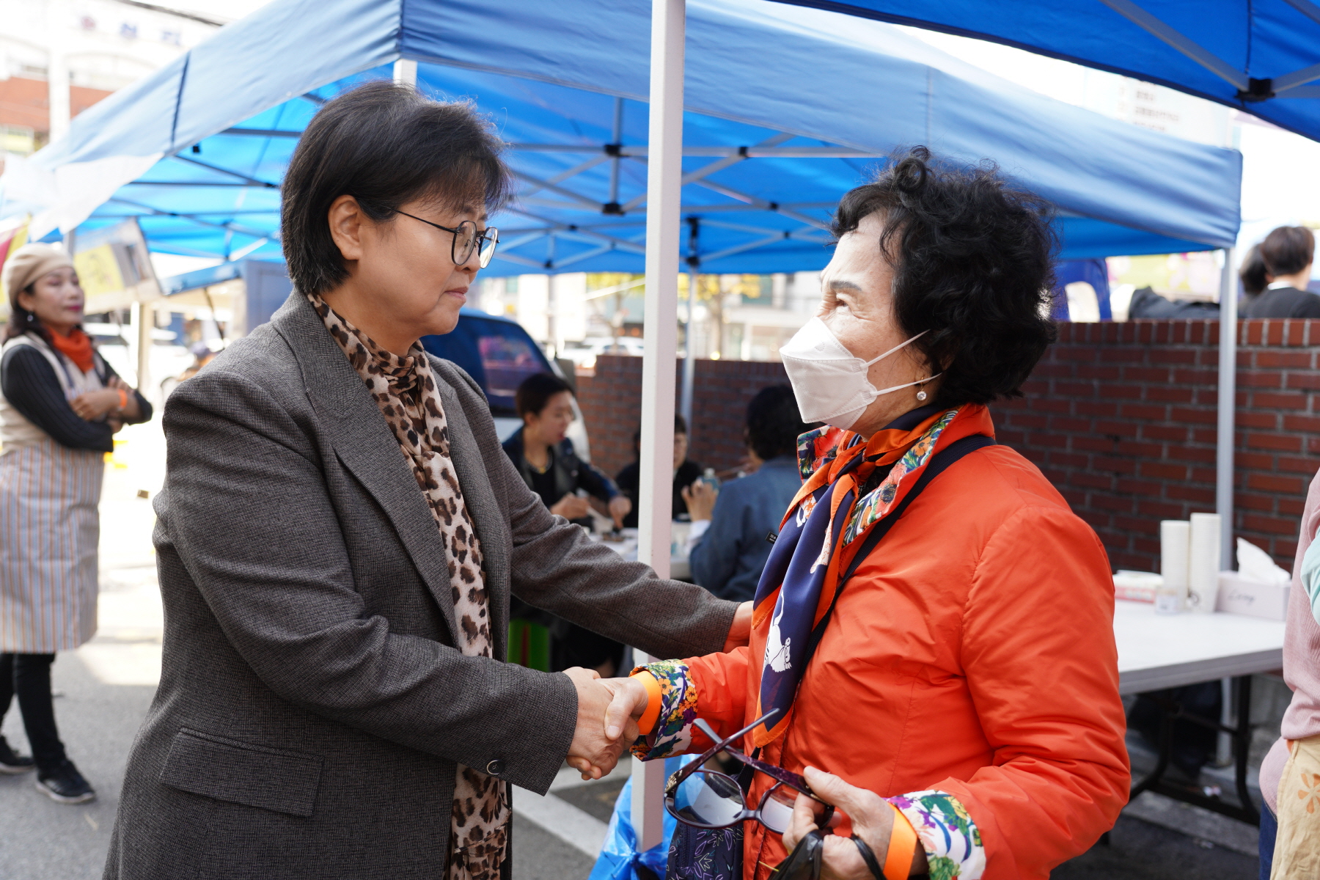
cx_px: 660
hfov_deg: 57.2
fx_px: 1210
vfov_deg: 40.0
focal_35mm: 33
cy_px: 440
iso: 400
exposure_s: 1/250
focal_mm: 33
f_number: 4
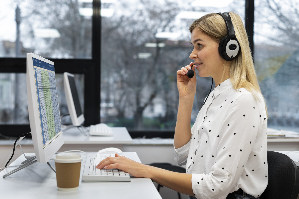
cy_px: 100
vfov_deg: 27.0
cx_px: 150
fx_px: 415
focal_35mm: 50
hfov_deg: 39.6
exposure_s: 1/250
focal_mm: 50
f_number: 3.2
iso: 800
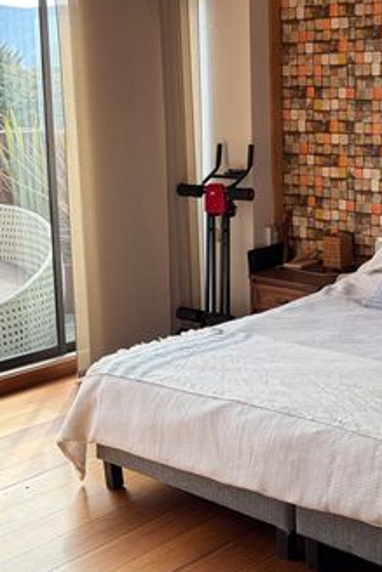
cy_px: 249
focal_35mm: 55
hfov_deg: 23.9
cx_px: 353
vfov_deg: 36.2
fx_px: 874
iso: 50
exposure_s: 1/185
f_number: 1.6
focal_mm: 5.96
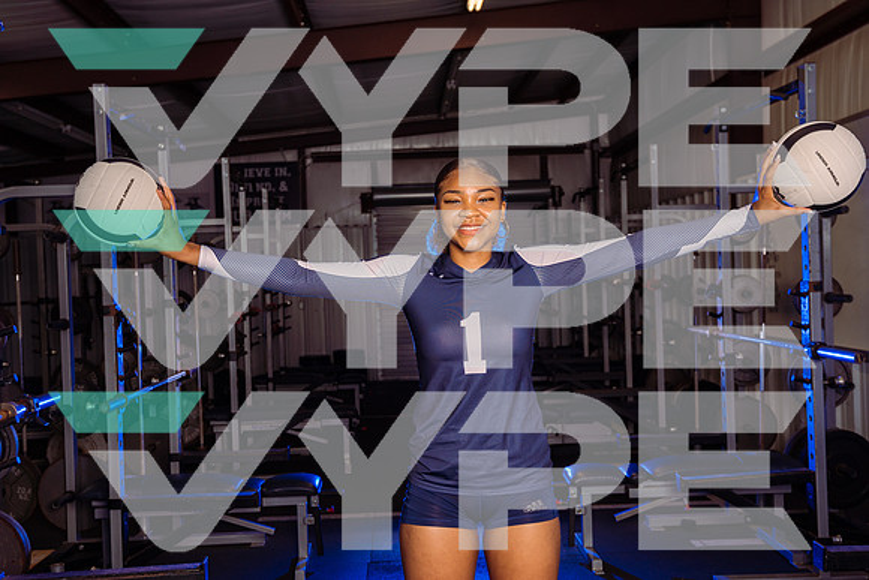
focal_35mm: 41
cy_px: 290
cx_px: 434
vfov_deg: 32.6
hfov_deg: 47.4
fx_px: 990
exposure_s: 1/250
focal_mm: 41
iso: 320
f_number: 5
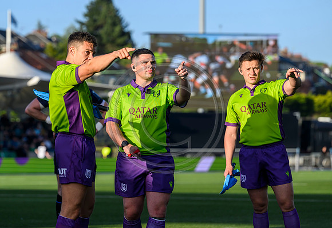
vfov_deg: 7.3
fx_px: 1799
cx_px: 136
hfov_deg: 10.5
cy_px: 97
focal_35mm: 193
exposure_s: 1/2500
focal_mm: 165
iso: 500
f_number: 4.5
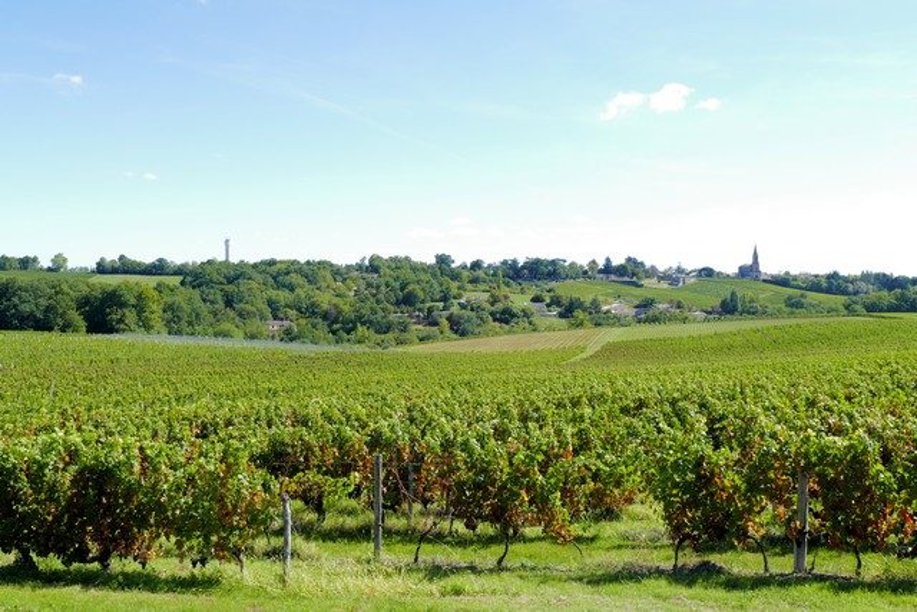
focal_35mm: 35
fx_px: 892
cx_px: 458
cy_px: 306
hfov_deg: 54.4
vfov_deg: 37.9
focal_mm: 12.64
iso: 125
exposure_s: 1/160
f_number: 7.1
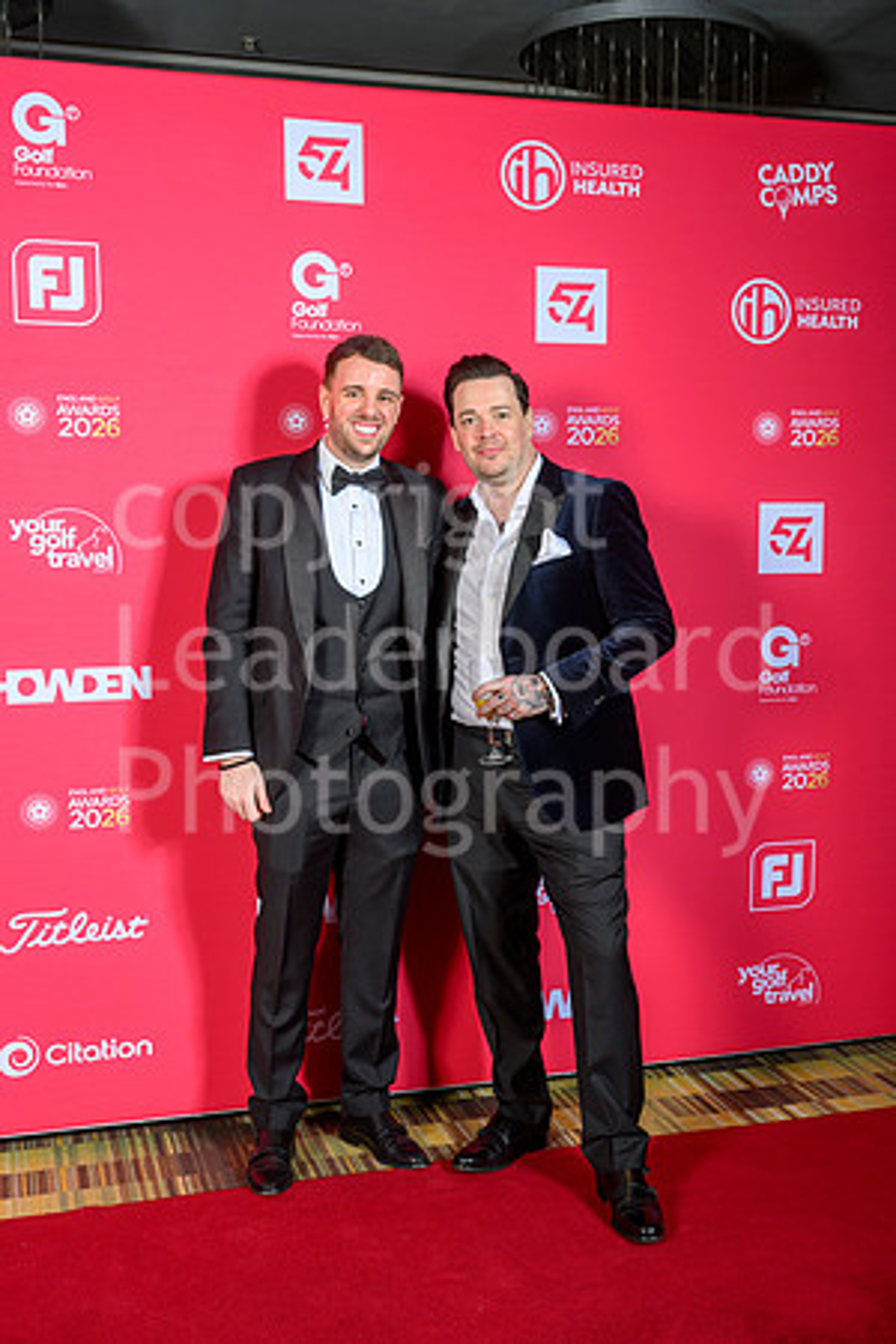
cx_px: 448
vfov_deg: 49.6
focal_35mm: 39
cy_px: 672
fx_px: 1456
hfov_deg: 34.2
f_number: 5
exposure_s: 1/160
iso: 250
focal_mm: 39
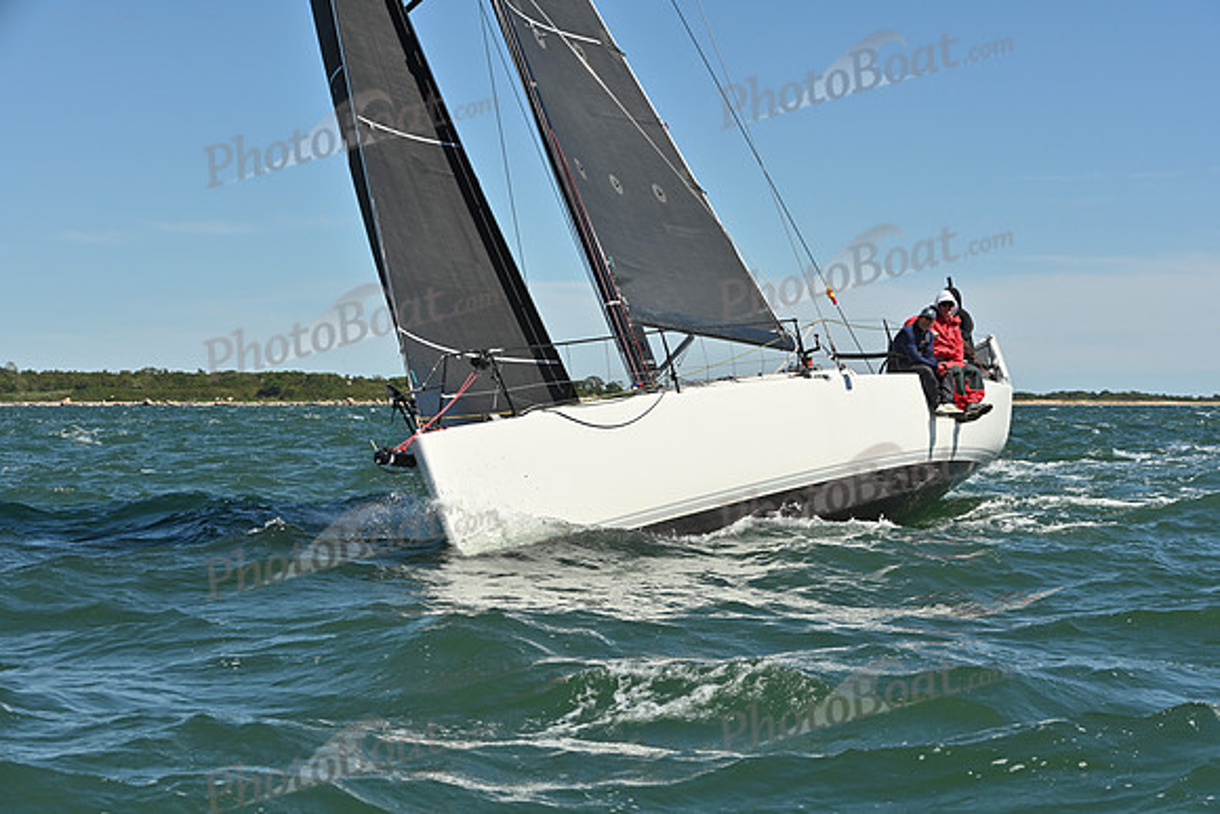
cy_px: 407
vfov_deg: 19.5
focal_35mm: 70
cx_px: 610
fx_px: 2373
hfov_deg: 28.8
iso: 320
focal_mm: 70
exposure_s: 1/1600
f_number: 9
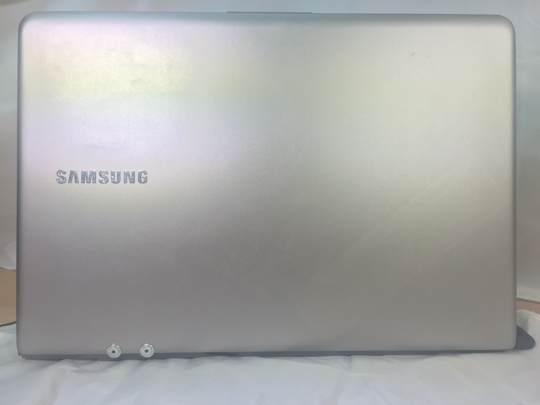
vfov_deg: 48.2
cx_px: 270
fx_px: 452
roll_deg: +0.5
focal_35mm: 29
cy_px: 202
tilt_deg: -3.8
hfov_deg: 61.7
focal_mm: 4.15
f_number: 2.2
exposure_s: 1/100
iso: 50
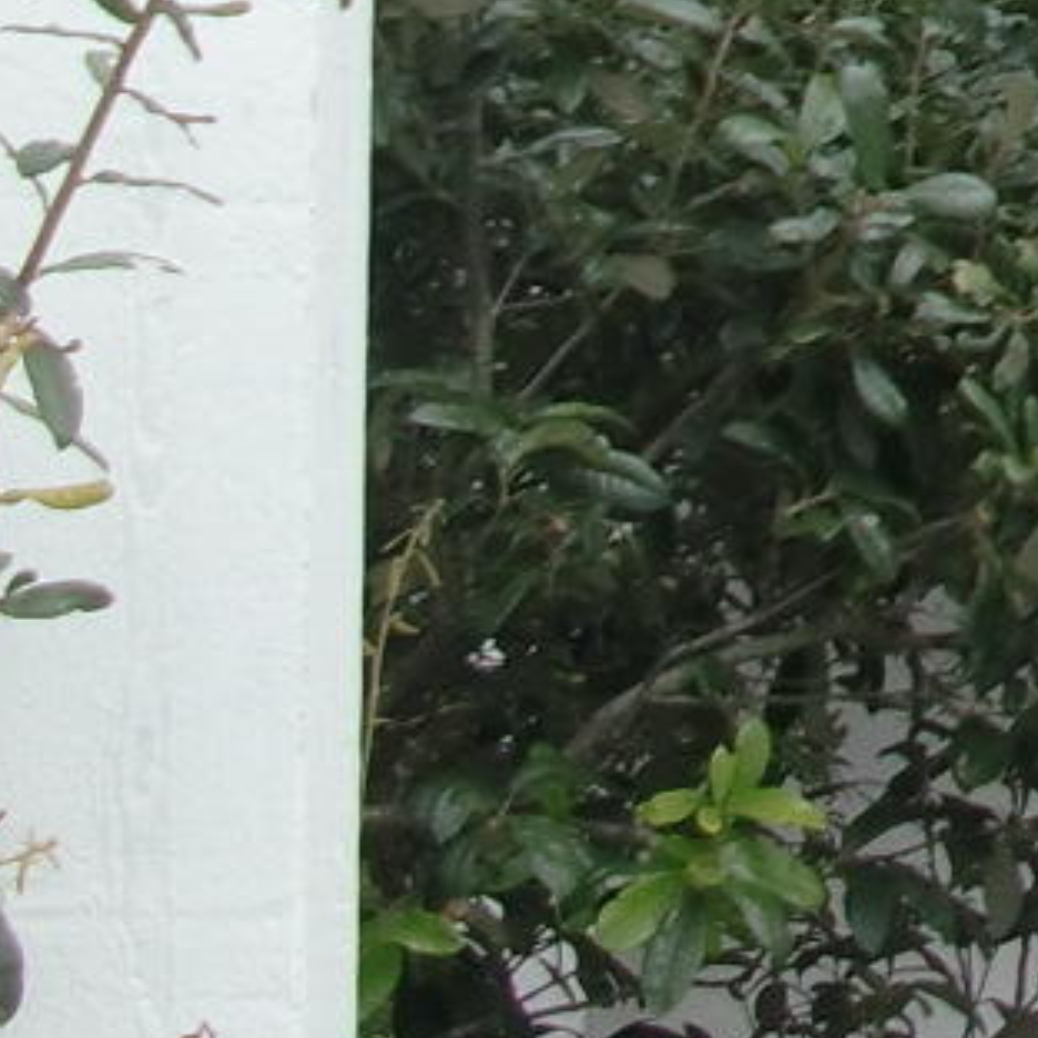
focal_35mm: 209
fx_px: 7090
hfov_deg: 7.6
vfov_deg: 7.9
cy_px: -1154
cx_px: 2785
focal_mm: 6.3
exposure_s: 1/400
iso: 64
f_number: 2.8
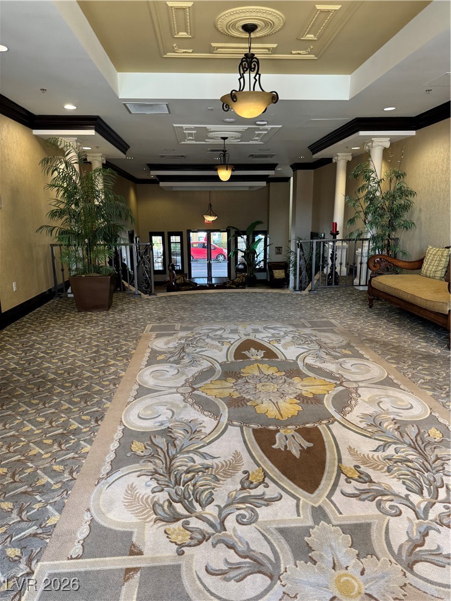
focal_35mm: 24
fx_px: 417
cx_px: 226
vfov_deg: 71.6
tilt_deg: -9.8
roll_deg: +1.4
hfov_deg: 56.8
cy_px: 300
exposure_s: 1/120
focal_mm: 6.76
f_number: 1.78
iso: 160
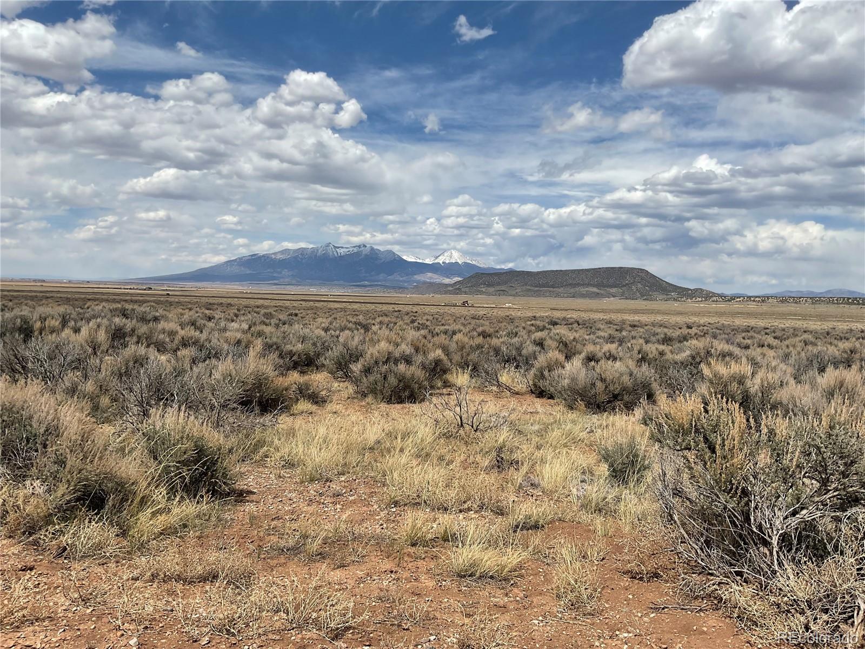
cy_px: 324
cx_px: 432
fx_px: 725
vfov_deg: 48.2
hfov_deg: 61.7
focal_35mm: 29
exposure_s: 1/3534
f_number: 1.8
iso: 16
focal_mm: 3
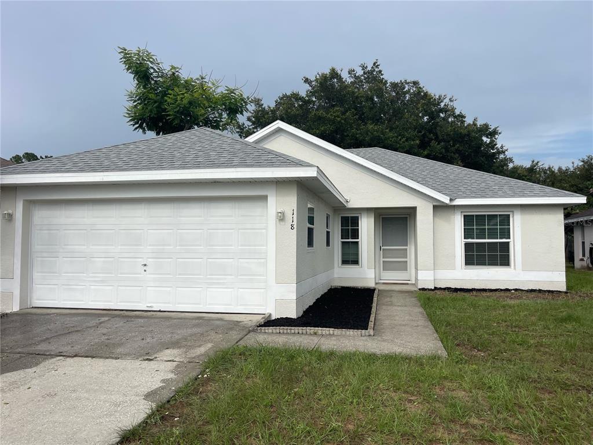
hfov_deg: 69.4
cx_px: 296
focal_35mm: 25
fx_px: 428
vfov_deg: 54.9
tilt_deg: +2.5
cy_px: 222
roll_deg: -0.3
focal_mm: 5.1
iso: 32
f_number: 1.6
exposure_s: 1/3922
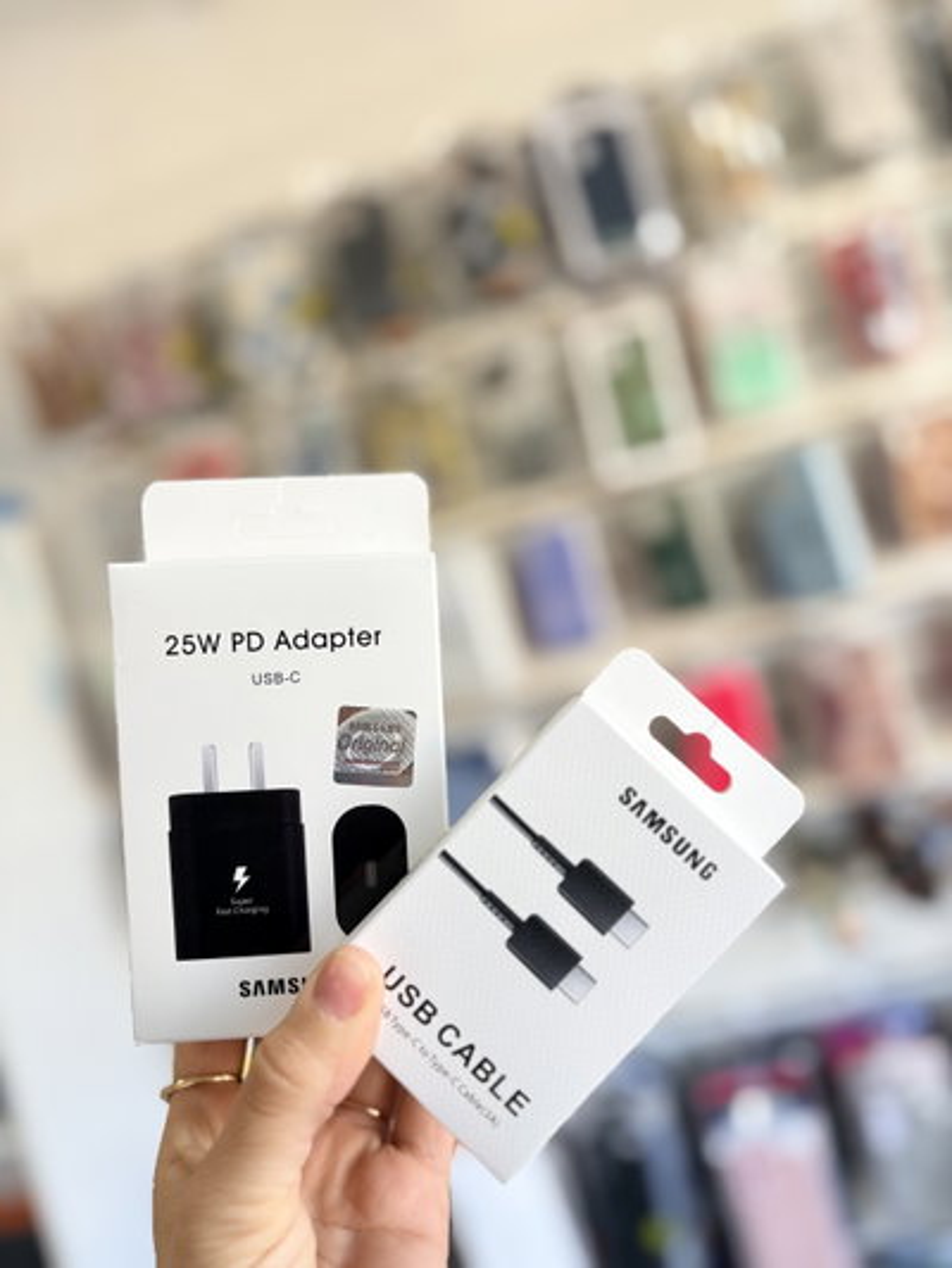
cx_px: 476
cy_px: 634
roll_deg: +14.7
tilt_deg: -0.8
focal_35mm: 26
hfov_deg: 53.1
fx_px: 953
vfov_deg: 67.3
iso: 50
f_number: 1.6
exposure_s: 1/121
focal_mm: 5.96
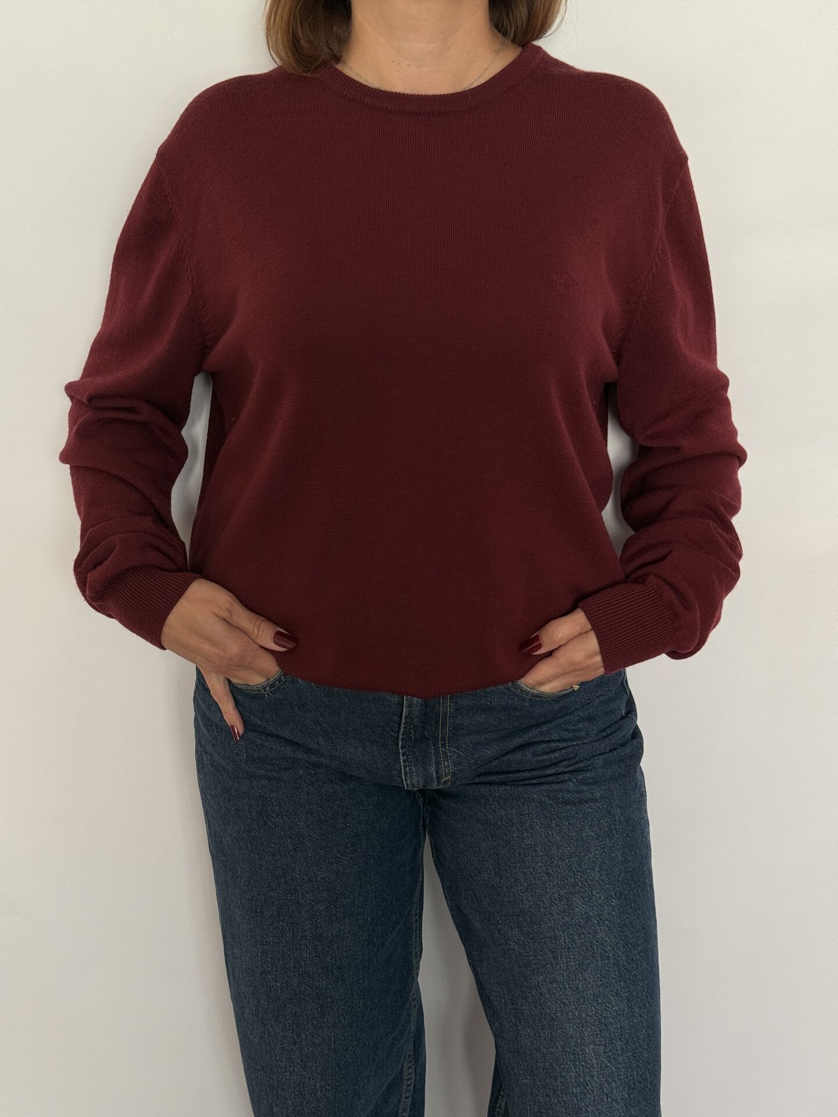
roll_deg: -0.9
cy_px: 558
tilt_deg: -17.0
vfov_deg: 39.7
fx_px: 1549
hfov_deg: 30.3
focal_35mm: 48
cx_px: 419
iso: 125
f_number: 1.78
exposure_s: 1/60
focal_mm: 6.76
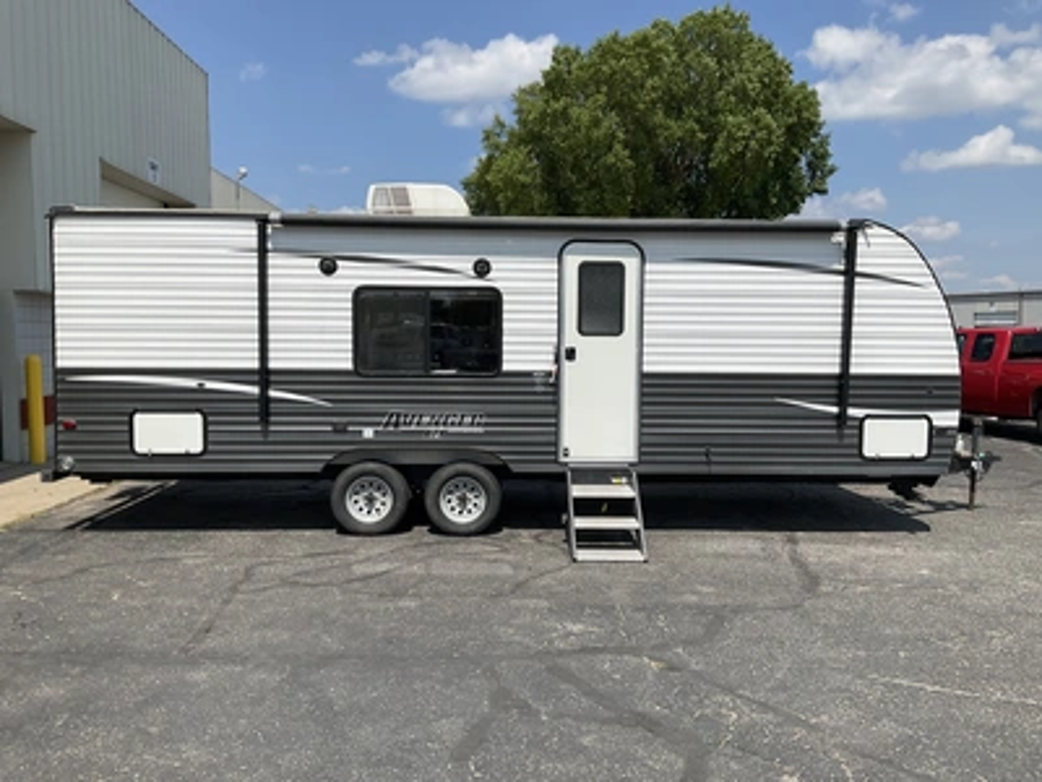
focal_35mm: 29
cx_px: 521
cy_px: 391
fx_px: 873
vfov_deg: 48.2
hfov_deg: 61.7
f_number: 1.8
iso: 25
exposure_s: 1/2959
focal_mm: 3
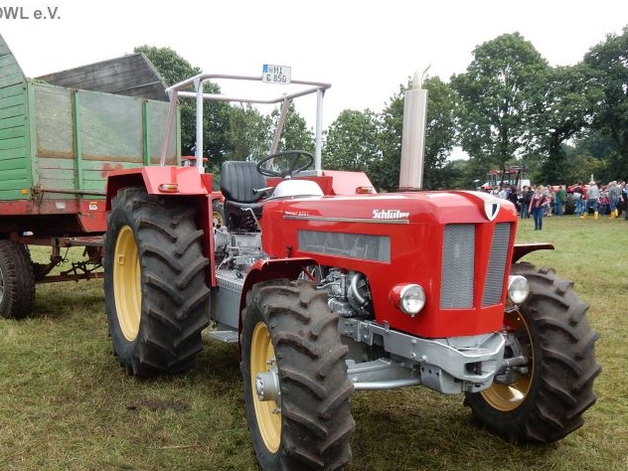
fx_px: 689
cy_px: 293
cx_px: 236
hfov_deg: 48.5
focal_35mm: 38
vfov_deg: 37.5
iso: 125
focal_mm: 5.4
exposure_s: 1/320
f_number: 4
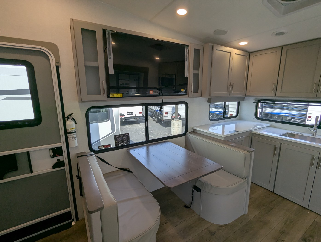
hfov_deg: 94.4
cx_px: 160
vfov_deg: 78.2
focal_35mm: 16
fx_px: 149
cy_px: 121
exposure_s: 1/177
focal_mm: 2.35
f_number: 2.2
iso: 44
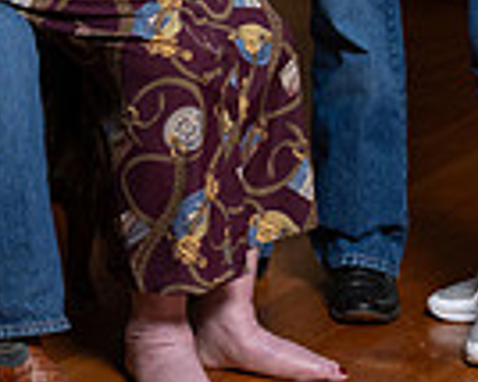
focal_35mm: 223
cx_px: 87
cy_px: -323
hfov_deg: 8.7
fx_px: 3152
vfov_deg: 6.8
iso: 640
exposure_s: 1/80
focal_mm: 43
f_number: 7.1
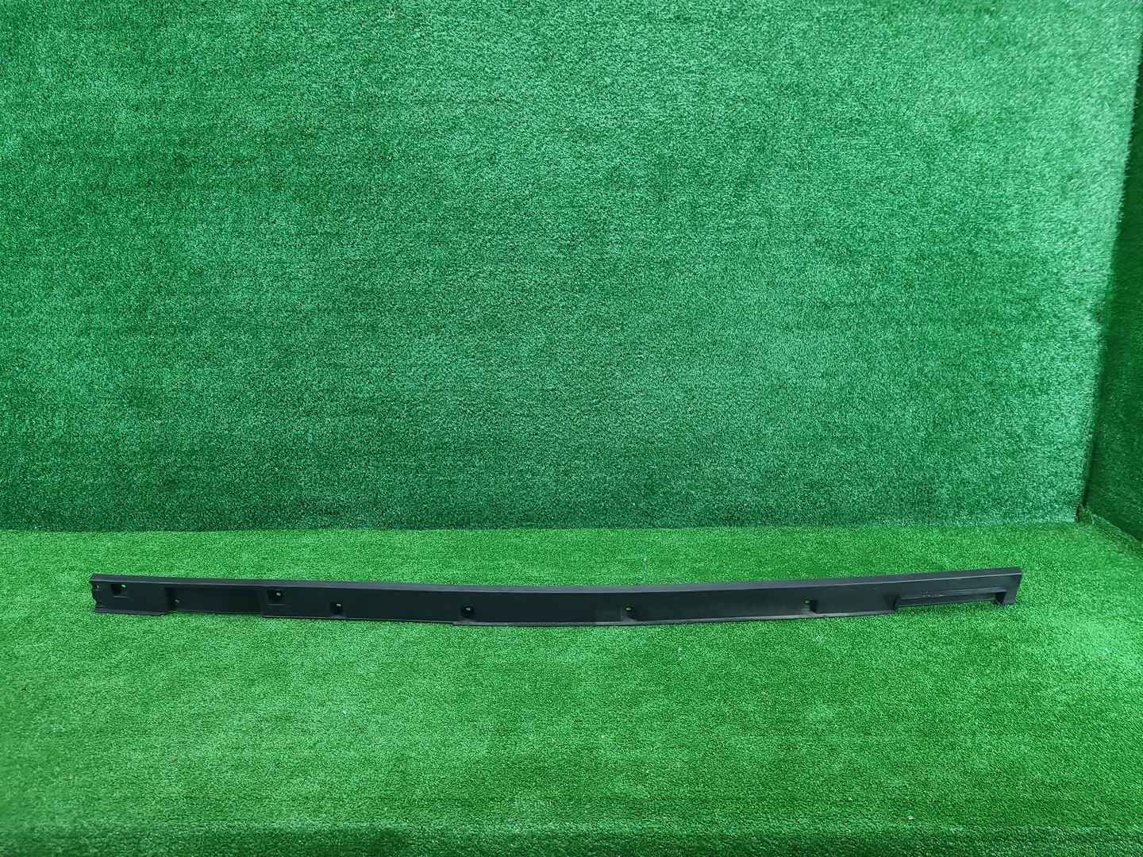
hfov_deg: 67.3
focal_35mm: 26
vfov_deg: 53.1
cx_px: 572
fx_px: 859
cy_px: 428
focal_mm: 5.4
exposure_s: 1/50
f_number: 1.8
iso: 211
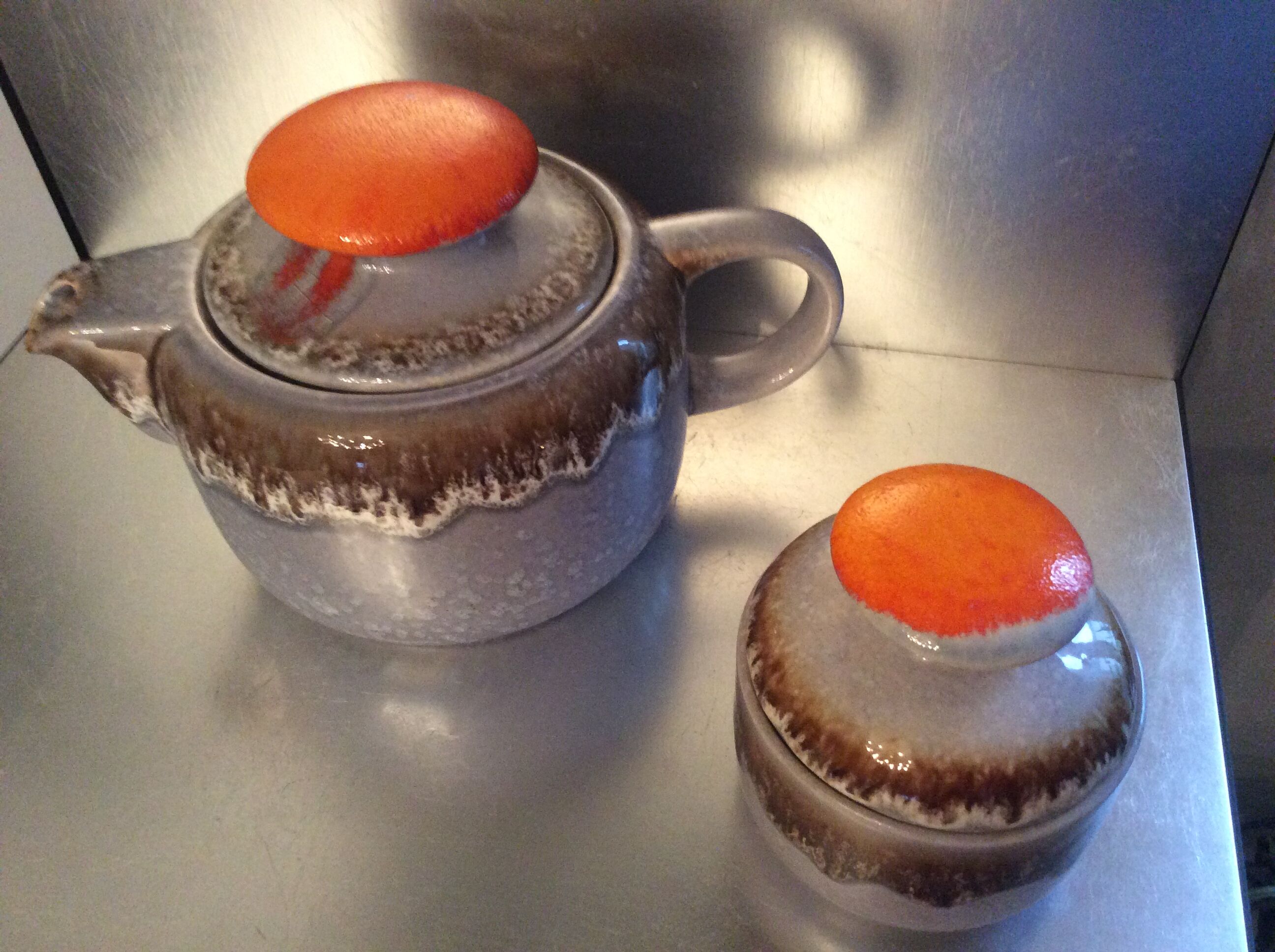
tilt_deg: -48.1
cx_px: 638
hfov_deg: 56.9
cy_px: 476
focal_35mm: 32
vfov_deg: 44.1
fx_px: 1177
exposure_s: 1/25
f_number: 2.4
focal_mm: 3.3
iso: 250
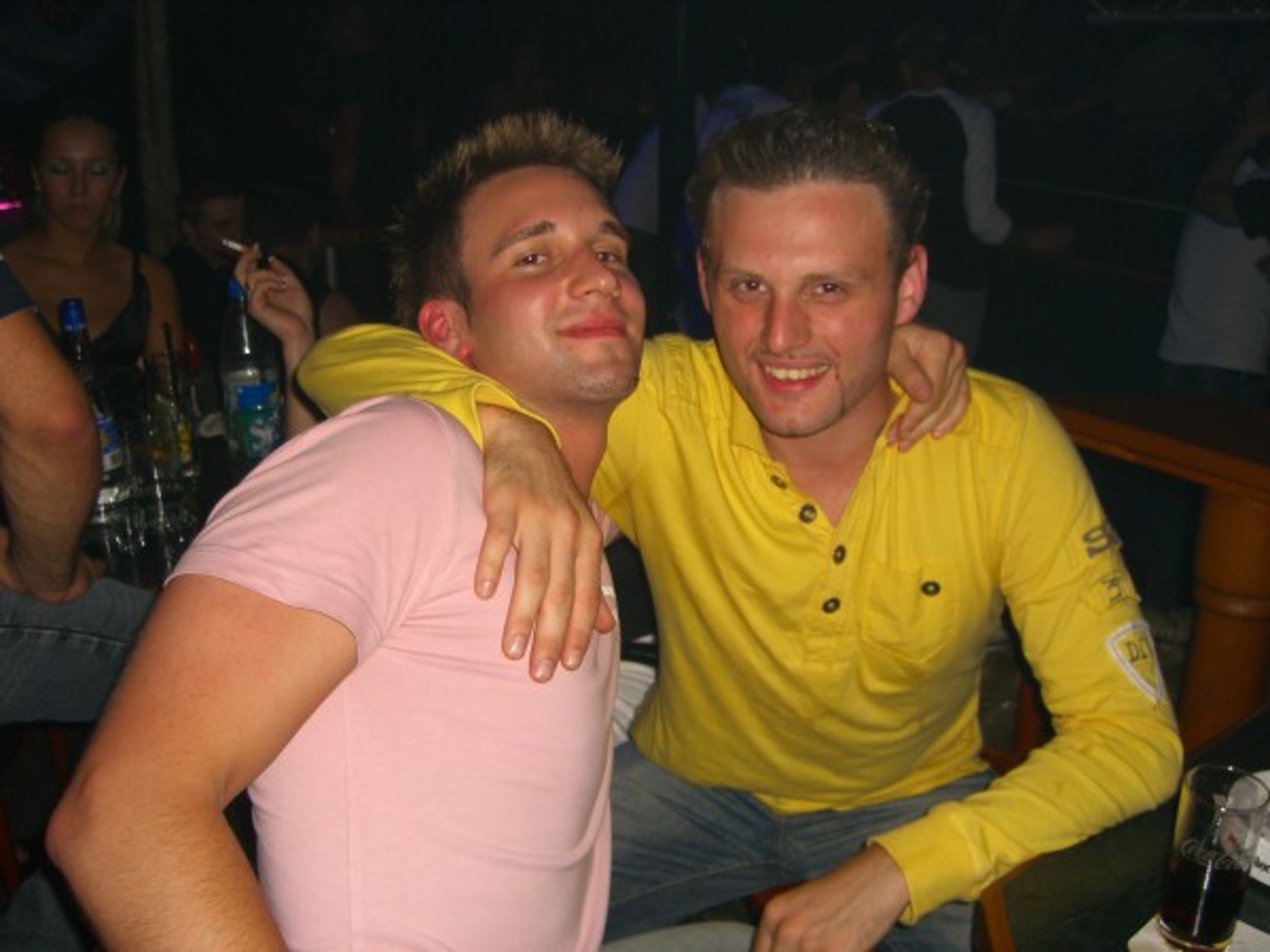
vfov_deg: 37.7
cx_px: 635
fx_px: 1394
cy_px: 476
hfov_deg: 49.0
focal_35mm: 38
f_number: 2.8
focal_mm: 7.9
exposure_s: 1/60
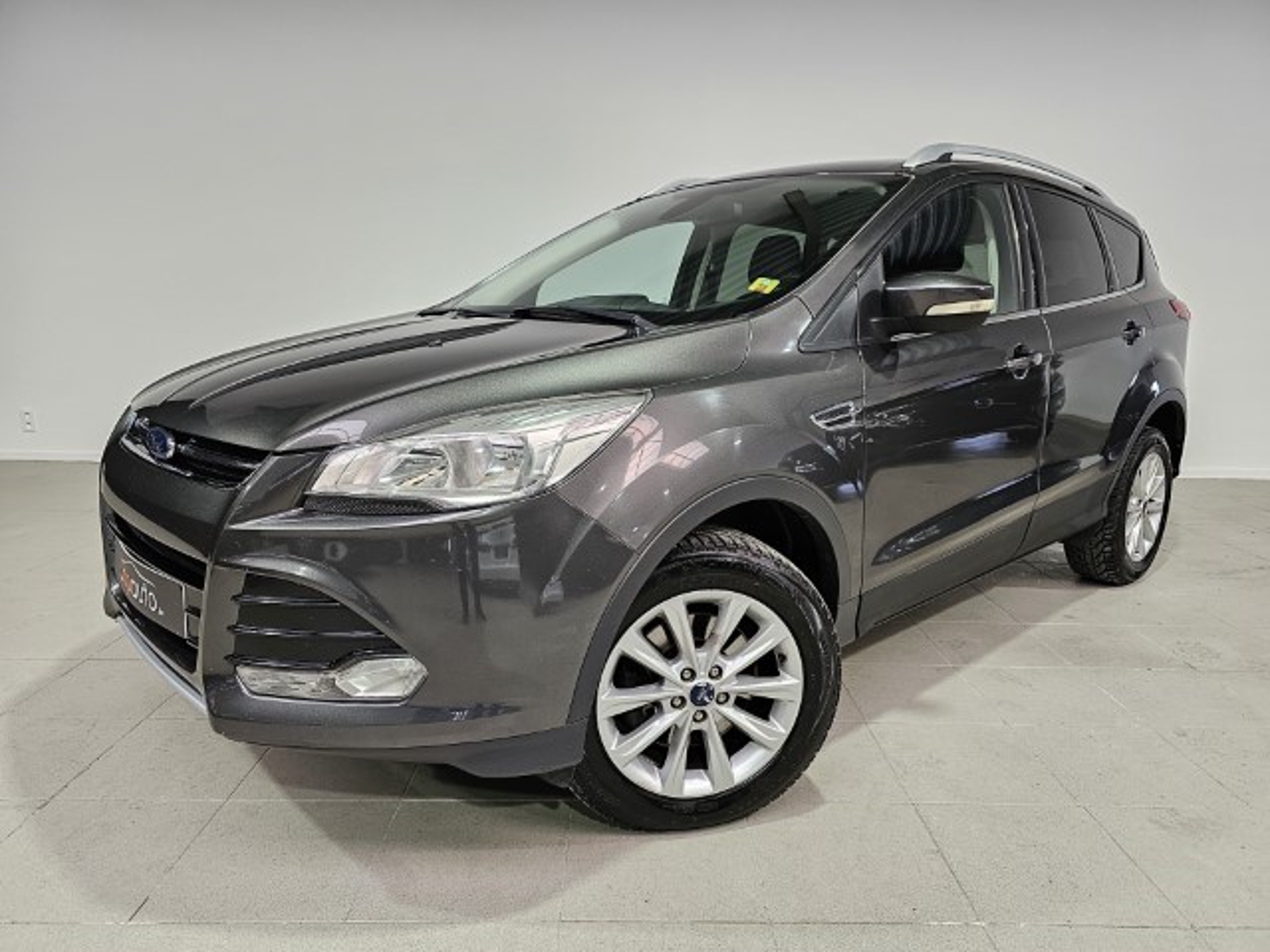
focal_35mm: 23
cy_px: 476
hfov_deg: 73.9
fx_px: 844
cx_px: 635
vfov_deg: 58.9
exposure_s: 1/180
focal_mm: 6.3
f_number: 1.7
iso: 160
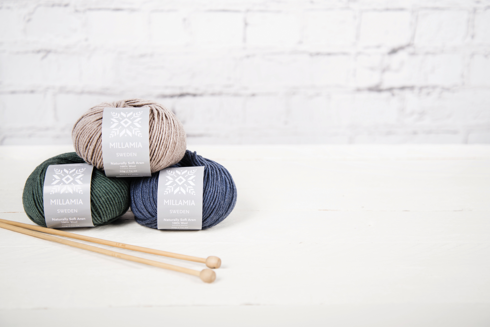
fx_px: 776
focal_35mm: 57
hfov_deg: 35.1
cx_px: 246
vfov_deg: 23.8
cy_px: 164
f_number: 4.5
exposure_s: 1/125
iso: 100
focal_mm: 56
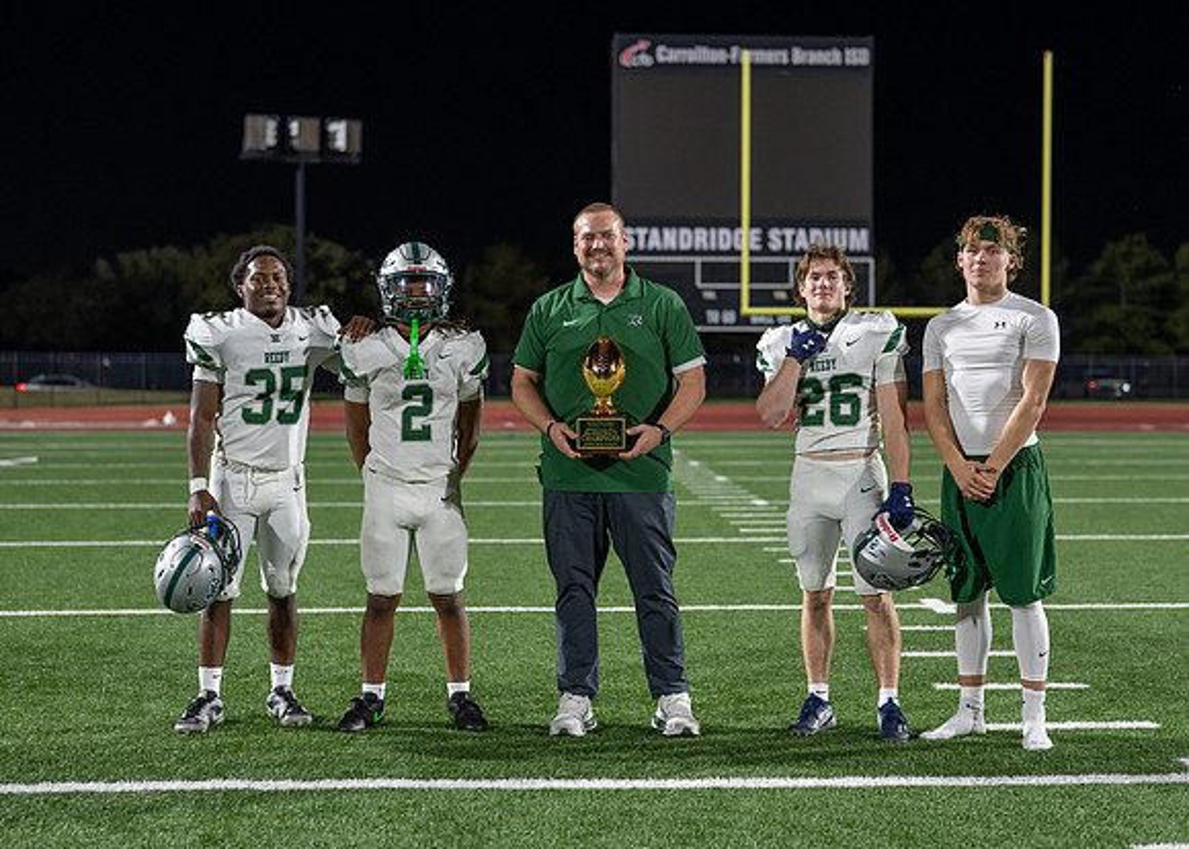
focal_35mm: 60
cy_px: 443
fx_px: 2035
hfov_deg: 32.6
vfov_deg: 23.6
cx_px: 619
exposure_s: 1/500
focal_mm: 50
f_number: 2
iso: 800
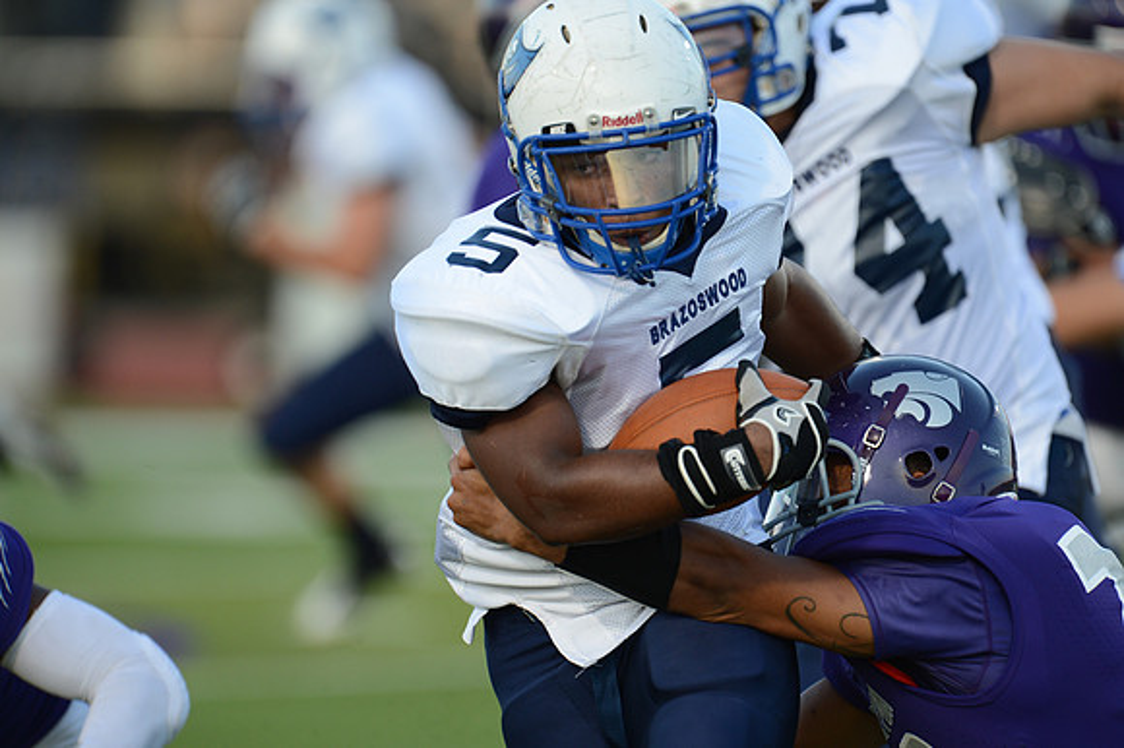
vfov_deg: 2.5
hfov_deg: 3.8
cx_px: 562
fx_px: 17162
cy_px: 374
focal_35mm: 550
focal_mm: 550
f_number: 4
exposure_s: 1/800
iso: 800
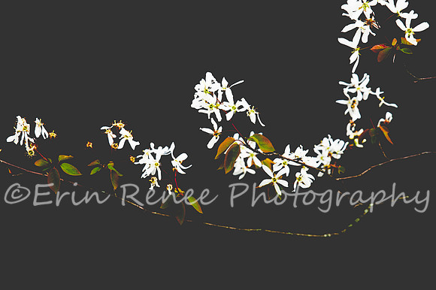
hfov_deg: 28.9
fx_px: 847
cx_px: 218
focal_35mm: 70
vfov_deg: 19.4
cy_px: 145
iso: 400
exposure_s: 1/200
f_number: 10
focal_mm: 70
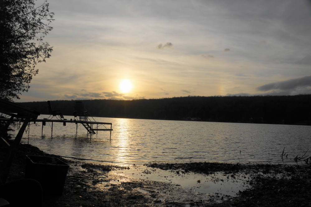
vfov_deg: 47.9
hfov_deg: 67.4
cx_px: 156
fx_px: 233
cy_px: 104
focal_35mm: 27
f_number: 8
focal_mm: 18
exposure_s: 1/400
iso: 100
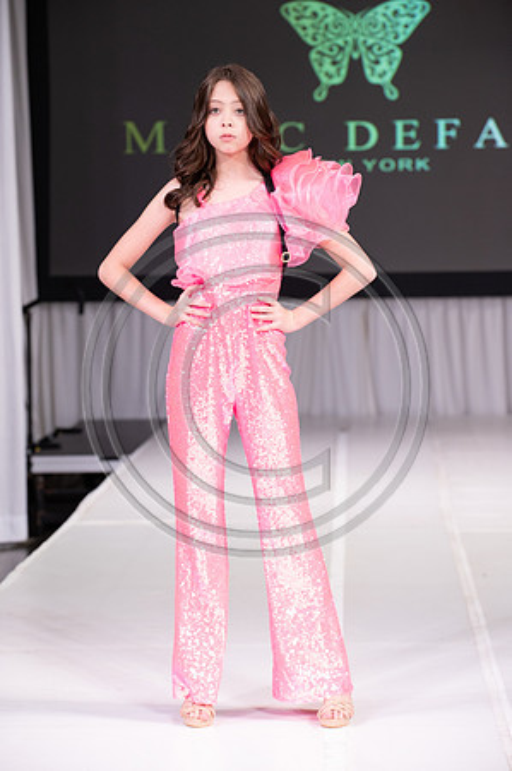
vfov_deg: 17.7
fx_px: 2480
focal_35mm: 116
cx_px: 256
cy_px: 386
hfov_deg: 11.8
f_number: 5.6
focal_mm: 116
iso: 2000
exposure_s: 1/400
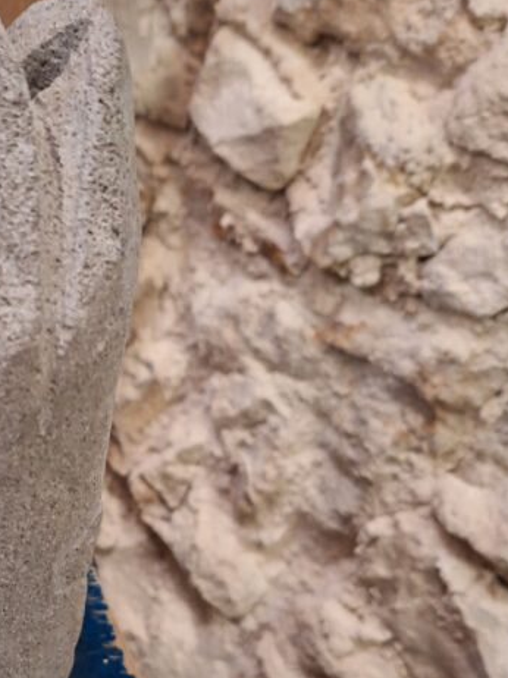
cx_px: -40
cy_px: 480
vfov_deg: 36.9
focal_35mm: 51
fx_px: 999
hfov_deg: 26.5
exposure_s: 1/20
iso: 500
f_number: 1.8
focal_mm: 5.54
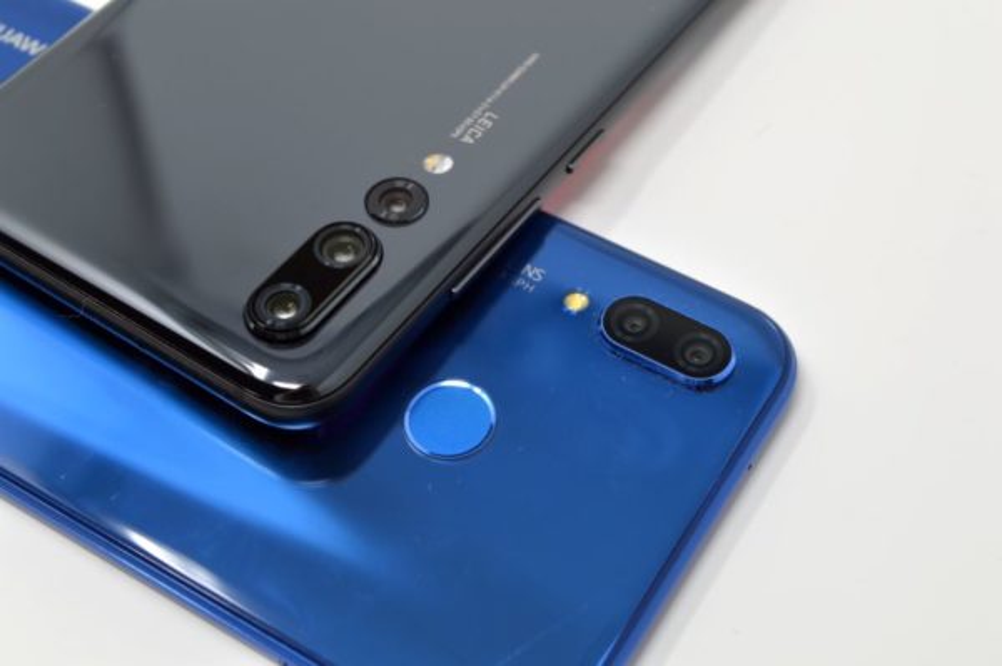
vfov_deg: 22.6
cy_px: 333
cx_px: 501
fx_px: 1669
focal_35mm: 60
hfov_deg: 33.4
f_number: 10
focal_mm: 40
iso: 200
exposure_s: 1/30
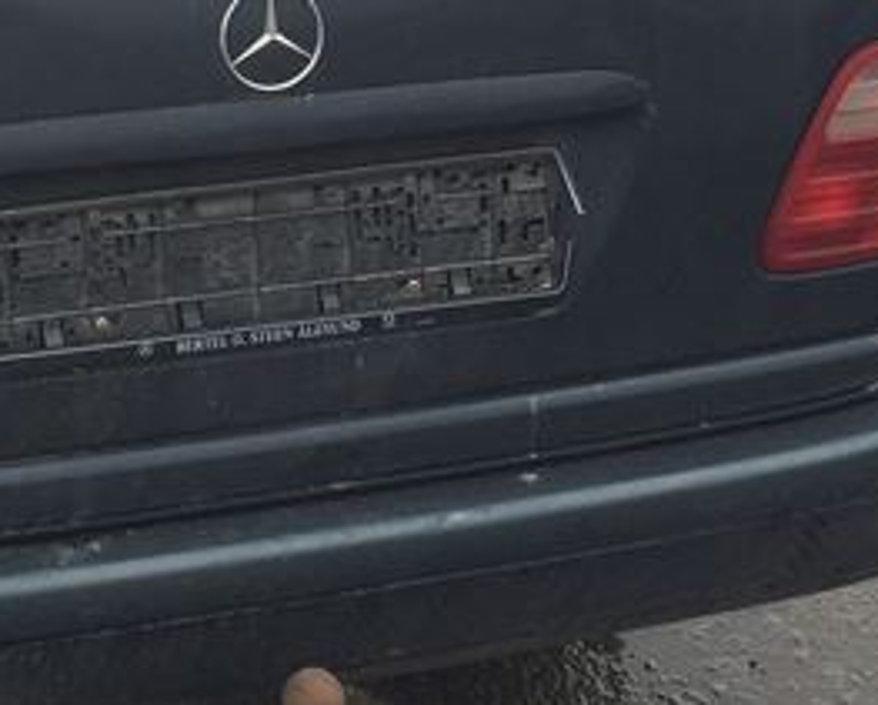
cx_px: 127
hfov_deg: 21.8
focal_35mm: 86
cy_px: 200
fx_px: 2237
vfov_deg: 17.8
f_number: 2.2
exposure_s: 1/339
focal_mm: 4.15
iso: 32
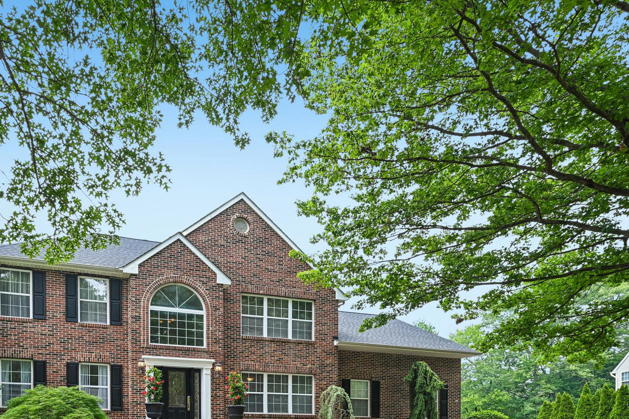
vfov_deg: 52.3
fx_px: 419
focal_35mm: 24
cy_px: 273
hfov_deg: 71.6
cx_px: 211
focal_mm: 18
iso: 800
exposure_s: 1/320
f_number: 8
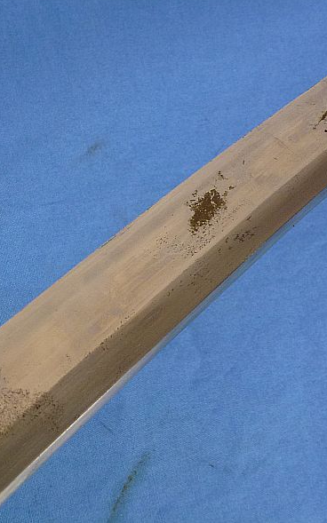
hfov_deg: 22.0
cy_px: 258
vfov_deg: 34.5
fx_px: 841
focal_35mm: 59
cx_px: 166
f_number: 3.9
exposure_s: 1/80
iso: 250
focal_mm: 7.4
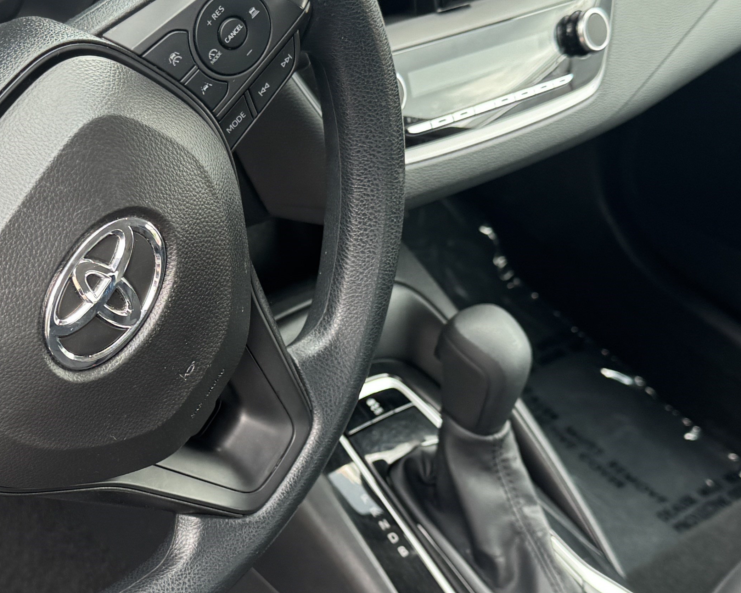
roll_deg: -12.6
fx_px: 1404
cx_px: 148
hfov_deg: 28.9
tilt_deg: -40.6
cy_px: 362
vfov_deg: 23.8
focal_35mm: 64
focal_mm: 6.76
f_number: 1.78
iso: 80
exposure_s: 1/121
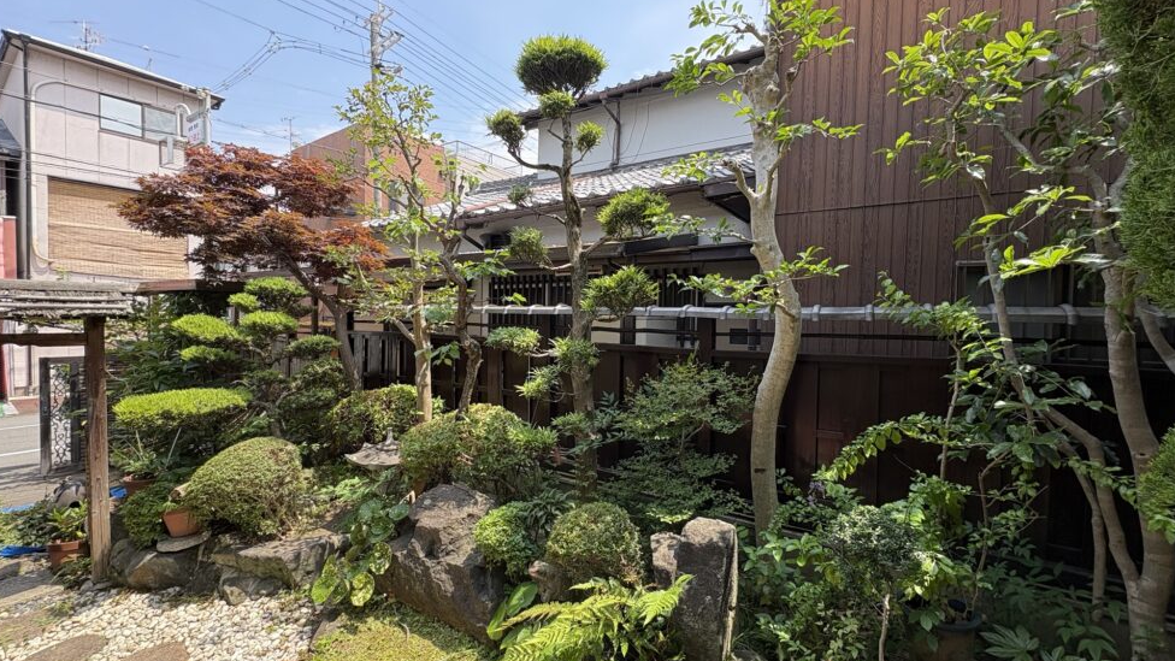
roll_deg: -0.5
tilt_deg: -1.7
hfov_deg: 99.4
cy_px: 332
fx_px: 499
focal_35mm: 16
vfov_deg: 67.1
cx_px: 581
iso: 64
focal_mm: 2.22
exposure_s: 1/357
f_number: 2.2
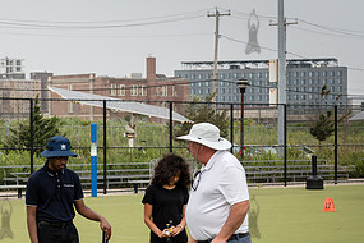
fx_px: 1294
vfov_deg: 10.7
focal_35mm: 128
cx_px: 44
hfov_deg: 15.8
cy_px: 196
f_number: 4
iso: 200
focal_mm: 50
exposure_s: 1/1600
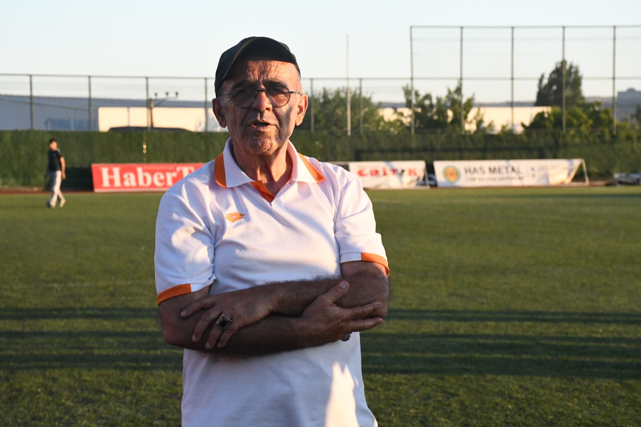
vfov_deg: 13.8
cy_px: 214
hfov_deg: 20.6
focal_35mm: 99
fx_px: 1763
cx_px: 320
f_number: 10
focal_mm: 66
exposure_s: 1/1600
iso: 8000
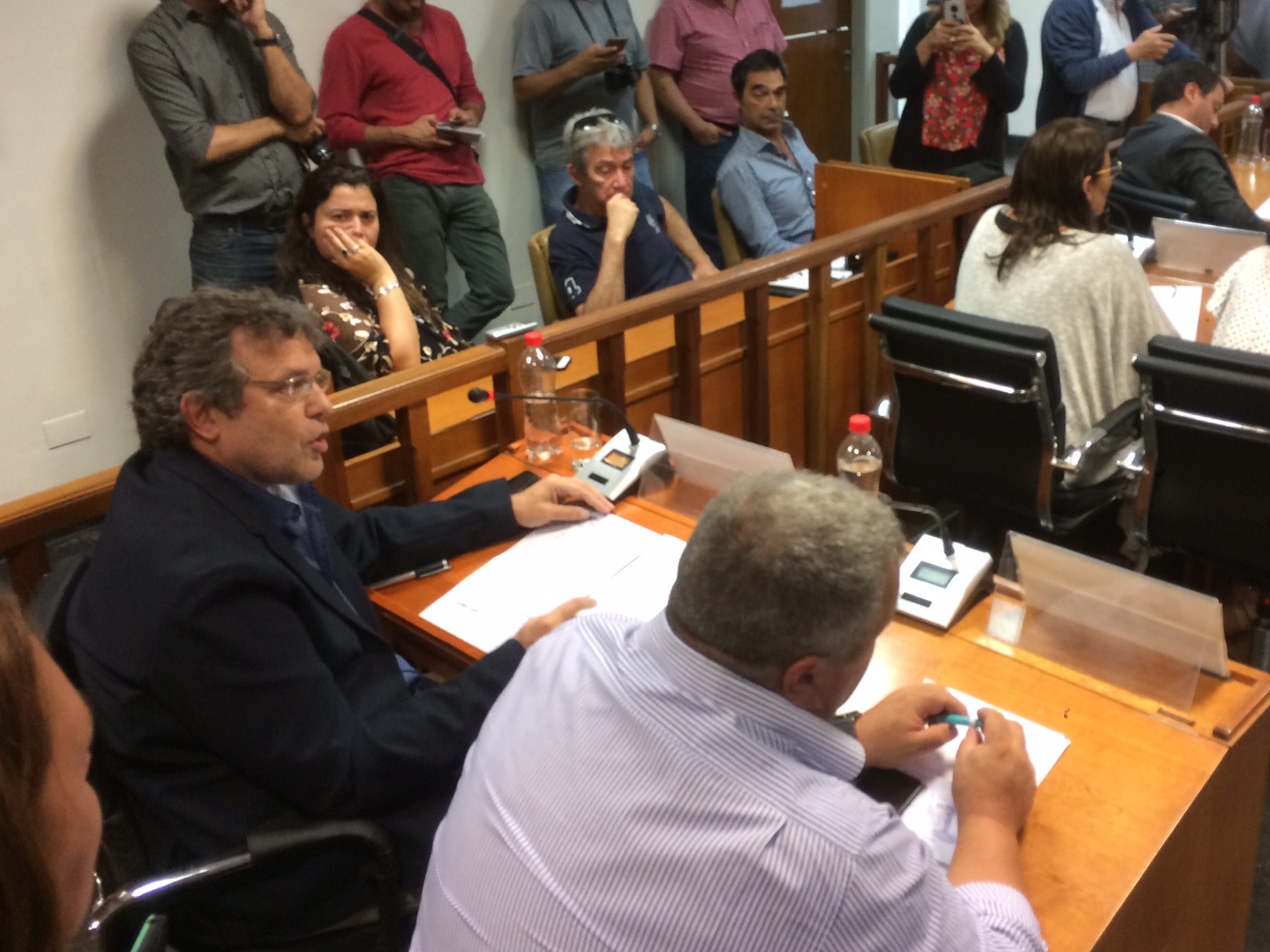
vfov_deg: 39.5
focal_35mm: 36
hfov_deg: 51.1
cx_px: 743
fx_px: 1321
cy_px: 395
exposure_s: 1/33
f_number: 2.2
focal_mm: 4.15
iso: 160
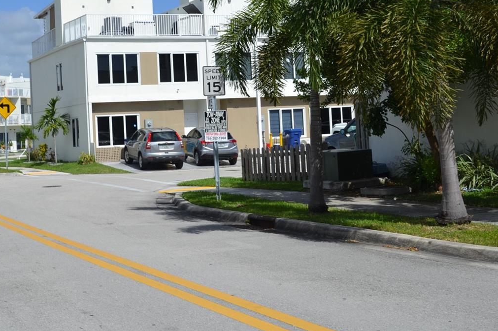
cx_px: 166
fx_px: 788
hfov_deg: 34.7
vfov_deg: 23.6
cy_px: 108
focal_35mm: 57
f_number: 9
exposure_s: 1/320
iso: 100
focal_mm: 24
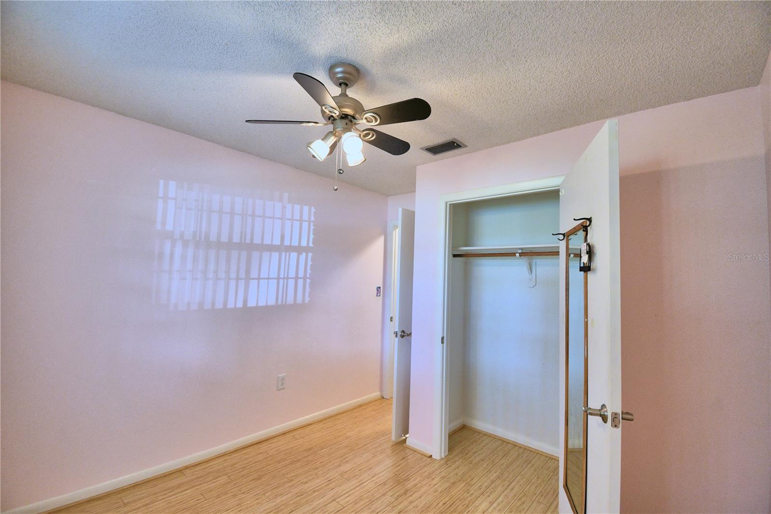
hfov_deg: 100.4
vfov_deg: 77.3
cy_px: 257
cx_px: 386
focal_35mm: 15
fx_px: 321
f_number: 4.5
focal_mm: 10
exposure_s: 1/30
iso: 450
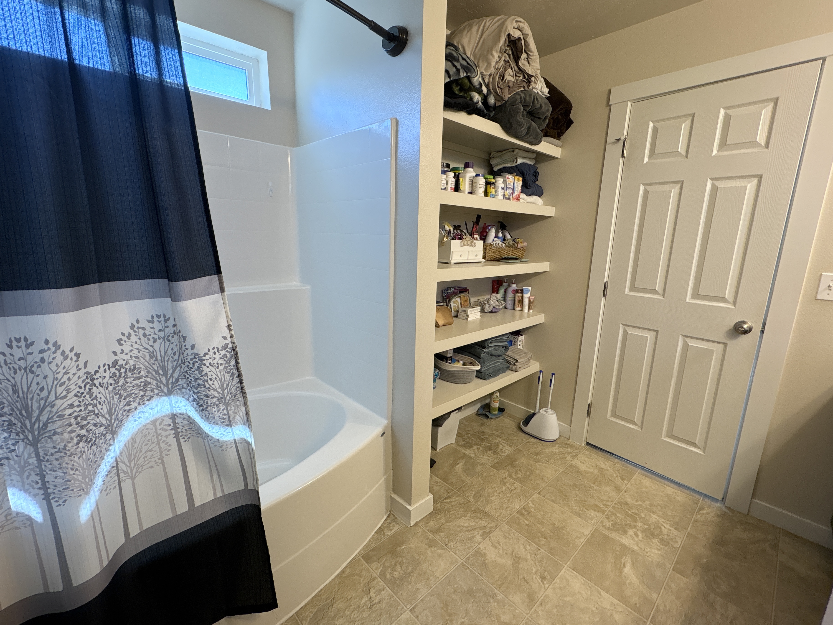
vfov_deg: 85.7
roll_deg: +0.0
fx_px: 337
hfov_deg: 102.1
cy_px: 312
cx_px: 416
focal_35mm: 14
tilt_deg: -11.8
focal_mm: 2.22
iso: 160
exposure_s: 1/120
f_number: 2.2
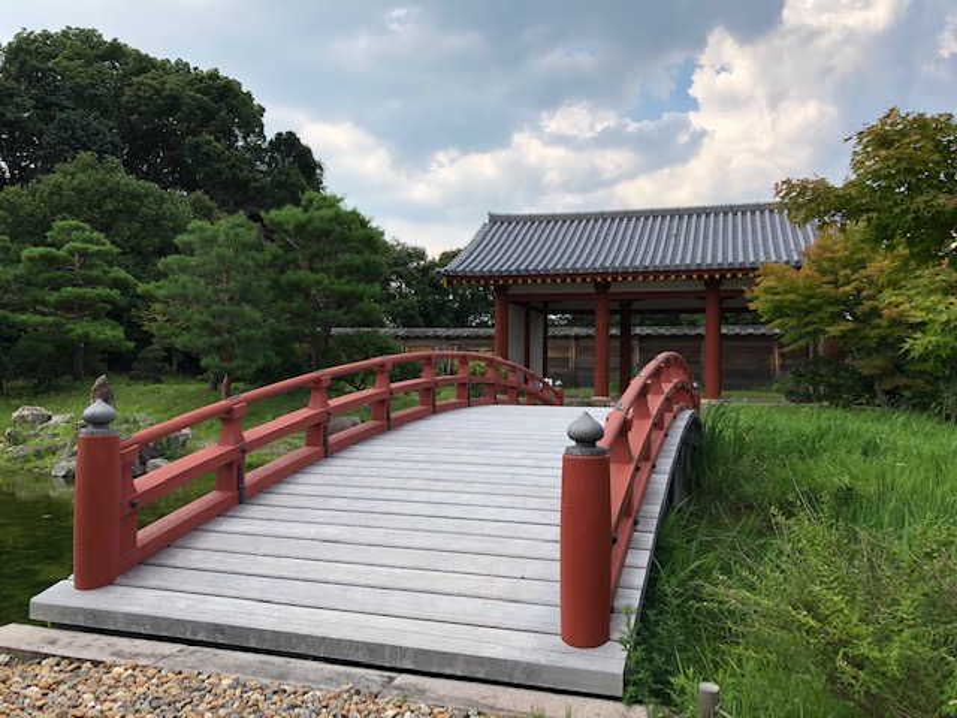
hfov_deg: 63.4
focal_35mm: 28
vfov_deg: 49.7
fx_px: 774
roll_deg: +1.5
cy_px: 359
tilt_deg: +3.2
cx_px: 478
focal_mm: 3.99
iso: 20
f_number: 1.8
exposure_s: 1/1104
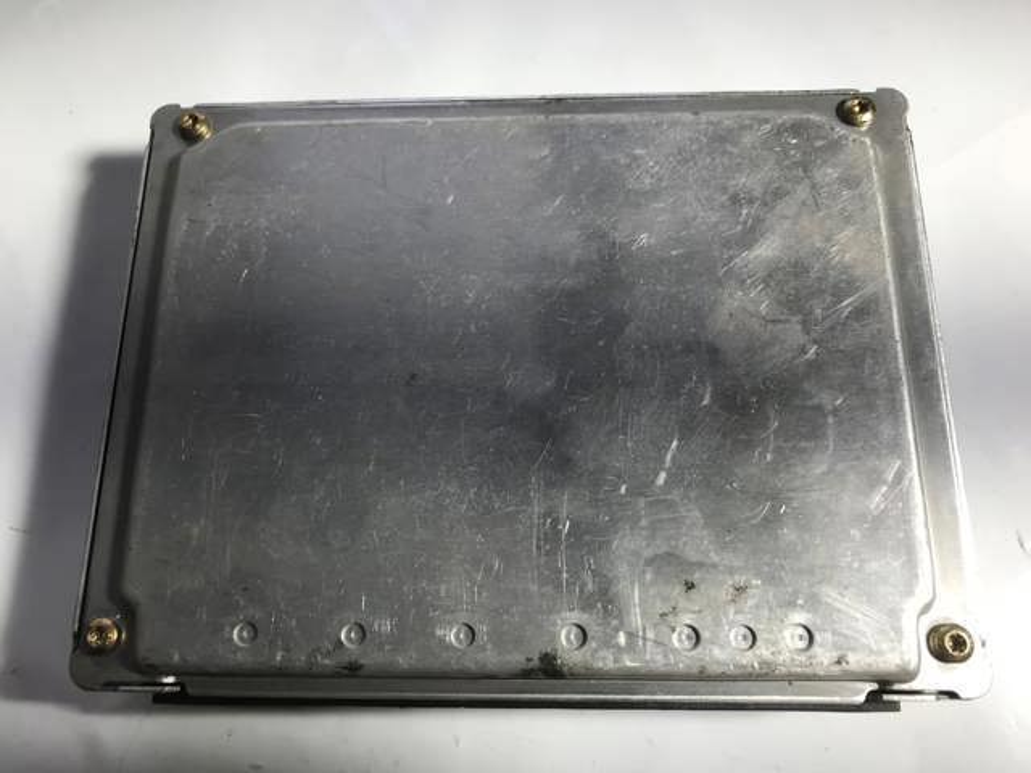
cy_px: 386
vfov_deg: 49.7
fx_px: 834
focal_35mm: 28
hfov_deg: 63.4
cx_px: 516
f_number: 1.8
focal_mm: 3.99
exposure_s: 1/286
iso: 20
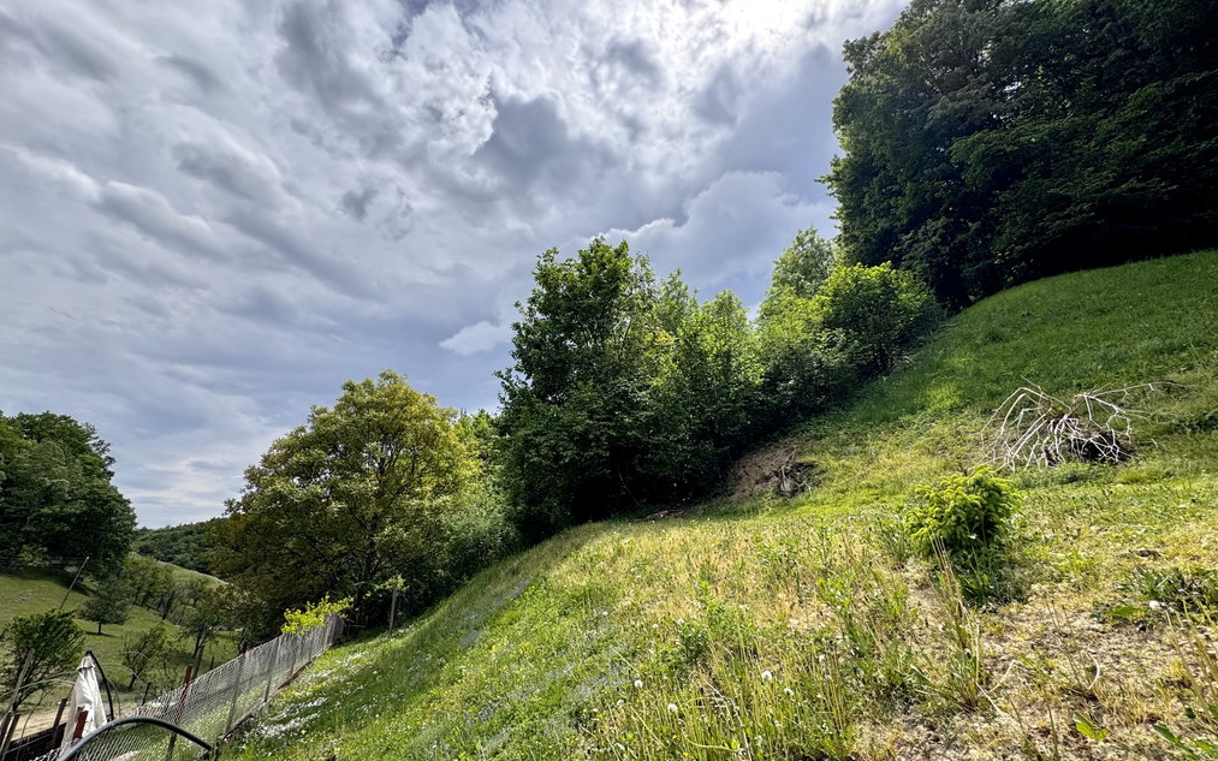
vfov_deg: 74.8
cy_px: 381
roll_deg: +1.2
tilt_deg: +22.1
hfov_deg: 101.5
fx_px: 498
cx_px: 611
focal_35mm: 15
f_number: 2.2
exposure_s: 1/2208
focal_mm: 2.22
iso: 50
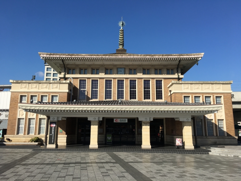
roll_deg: -0.2
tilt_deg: +11.6
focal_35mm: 29
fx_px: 202
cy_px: 90
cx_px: 120
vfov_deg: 48.2
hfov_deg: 61.7
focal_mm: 4.15
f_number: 2.2
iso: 25
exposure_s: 1/2198
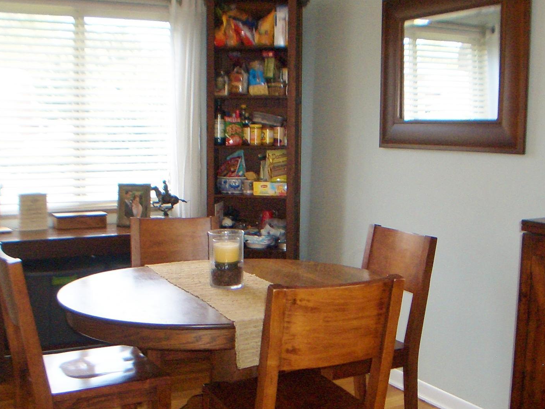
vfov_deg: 22.8
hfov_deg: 30.3
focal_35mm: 64
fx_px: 1008
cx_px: 272
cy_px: 268
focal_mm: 5.8
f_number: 2.6
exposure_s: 1/60
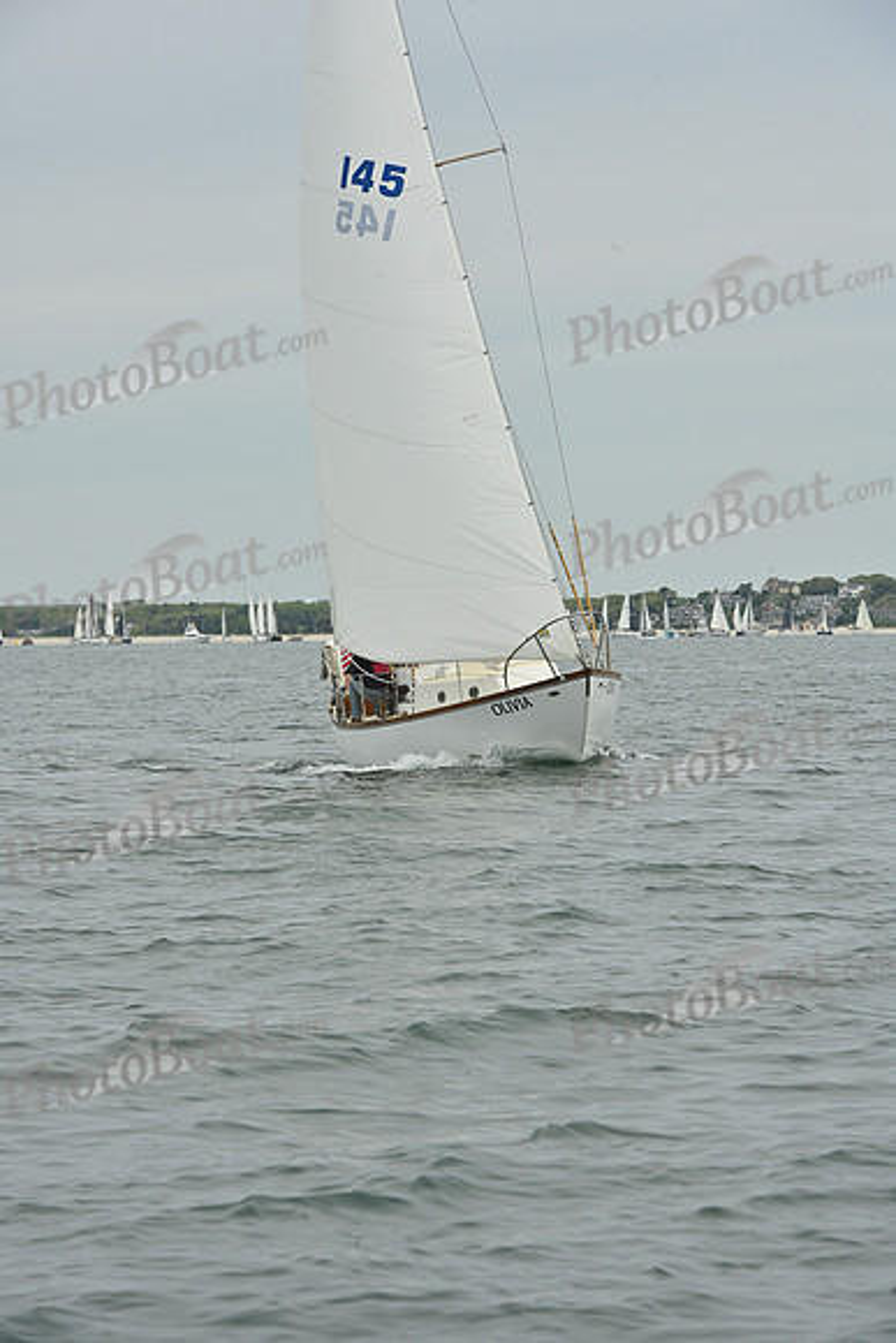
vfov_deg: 12.4
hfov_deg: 8.3
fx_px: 6156
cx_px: 448
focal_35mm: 165
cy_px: 672
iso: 320
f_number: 13
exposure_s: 1/800
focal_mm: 165
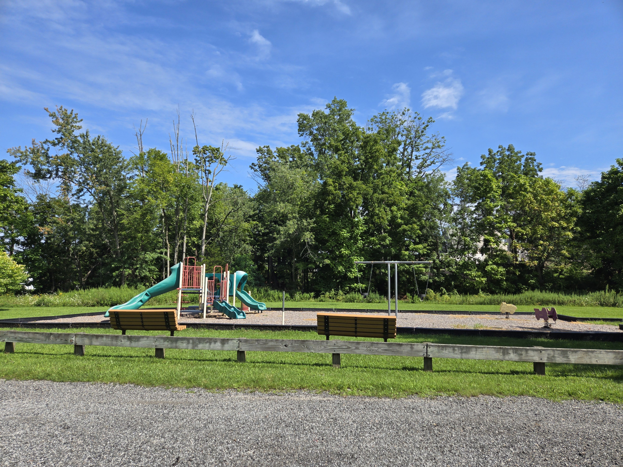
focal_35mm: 23
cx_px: 312
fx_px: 414
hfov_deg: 73.9
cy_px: 234
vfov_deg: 58.9
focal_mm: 5.4
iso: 25
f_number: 1.8
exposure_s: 1/1480
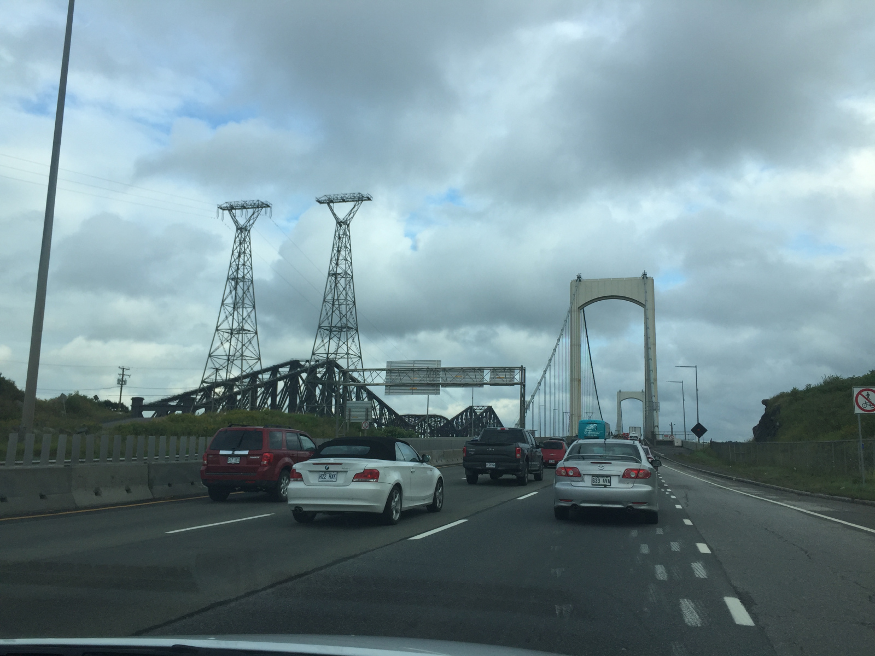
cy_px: 328
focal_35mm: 29
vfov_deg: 48.2
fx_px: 733
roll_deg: -1.6
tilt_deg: +8.4
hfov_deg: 61.7
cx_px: 438
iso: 32
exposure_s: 1/964
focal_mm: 4.15
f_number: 2.2
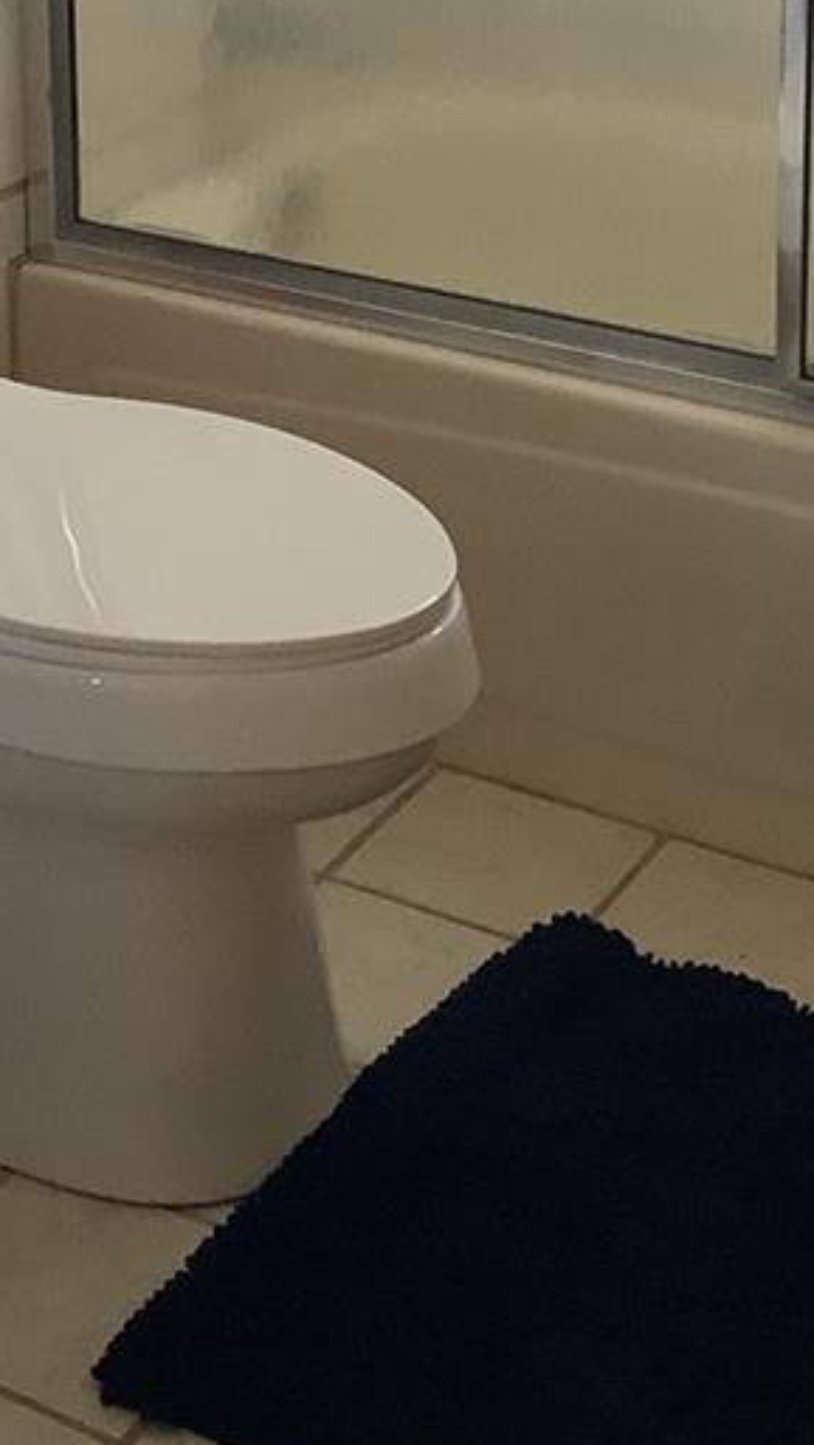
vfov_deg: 25.0
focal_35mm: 79
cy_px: -130
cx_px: 42
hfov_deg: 15.1
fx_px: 3028
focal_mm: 3.3
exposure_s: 1/60
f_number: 2.4
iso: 125
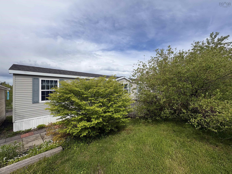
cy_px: 87
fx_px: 94
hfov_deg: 102.1
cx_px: 116
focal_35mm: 14
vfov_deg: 85.7
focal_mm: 2.22
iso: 50
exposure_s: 1/2208
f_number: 2.2
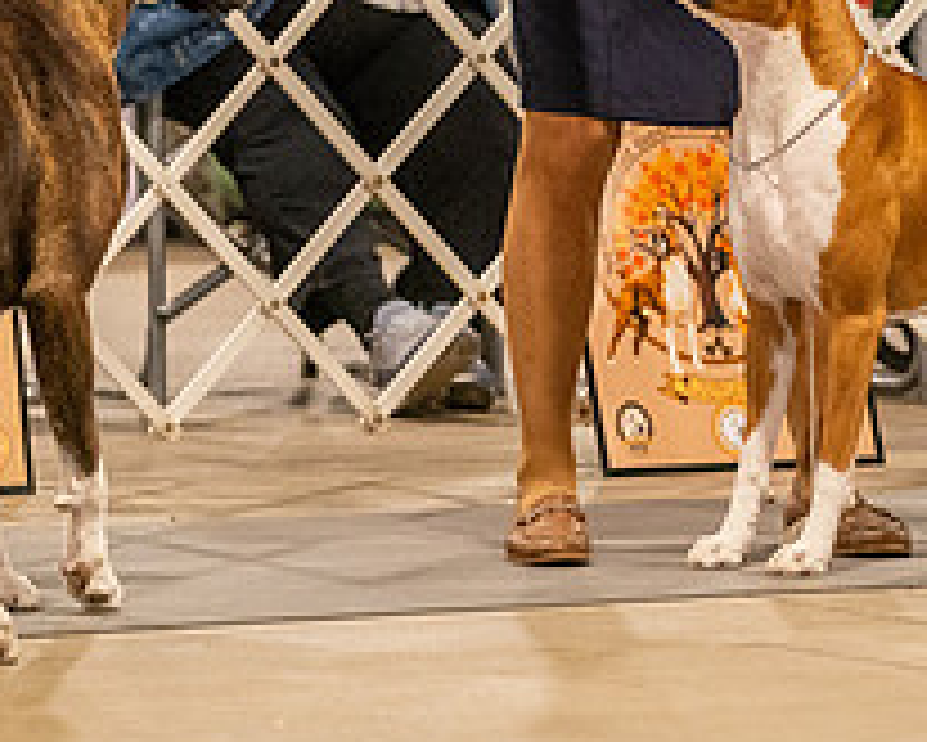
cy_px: 20
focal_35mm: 413
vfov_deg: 3.7
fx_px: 11336
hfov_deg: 4.7
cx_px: 832
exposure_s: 1/250
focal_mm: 156
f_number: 3.5
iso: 6400
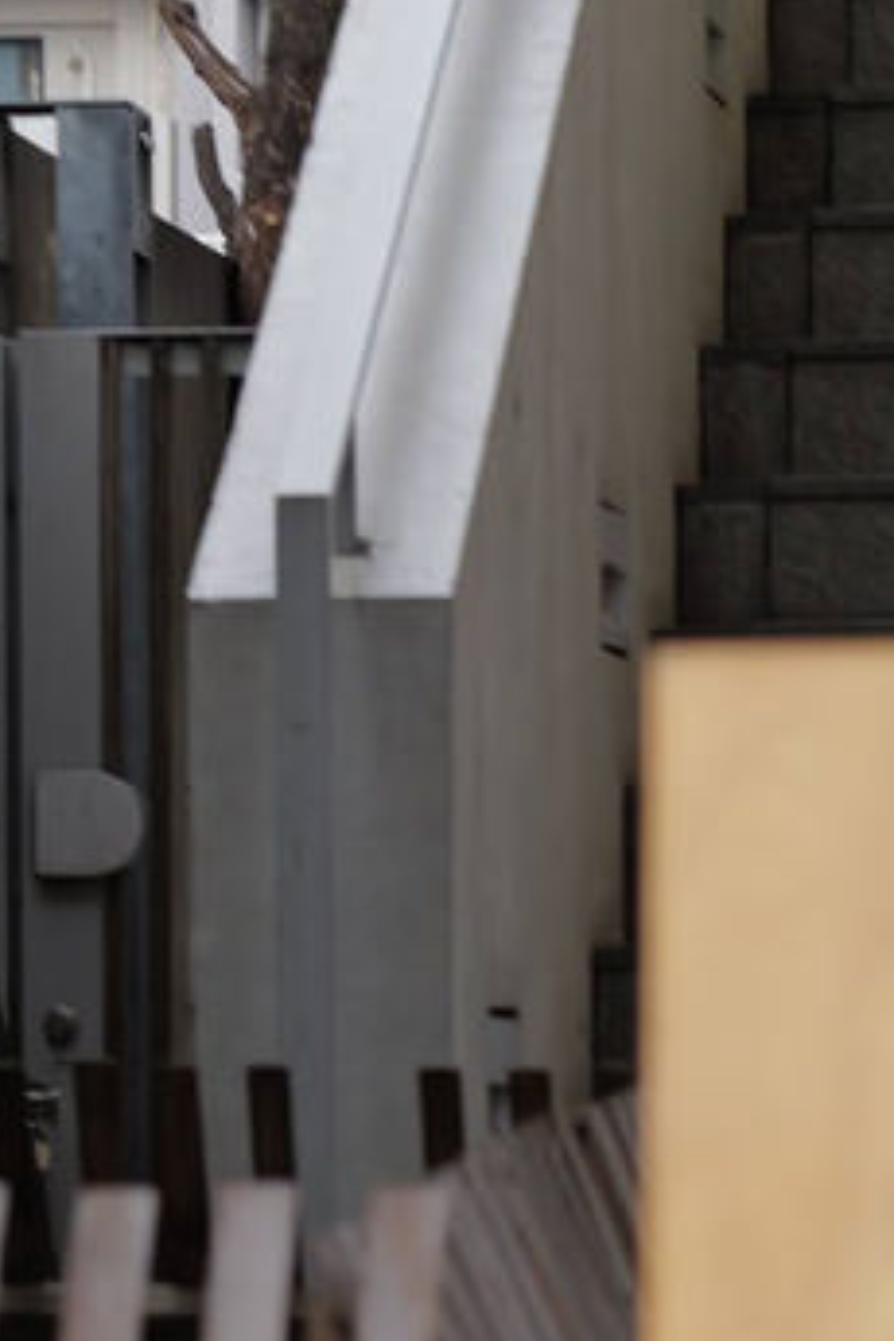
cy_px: 1034
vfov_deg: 8.1
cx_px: 1285
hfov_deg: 5.3
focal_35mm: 255
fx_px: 9498
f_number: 3.5
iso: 100
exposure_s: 1/100
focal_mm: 43
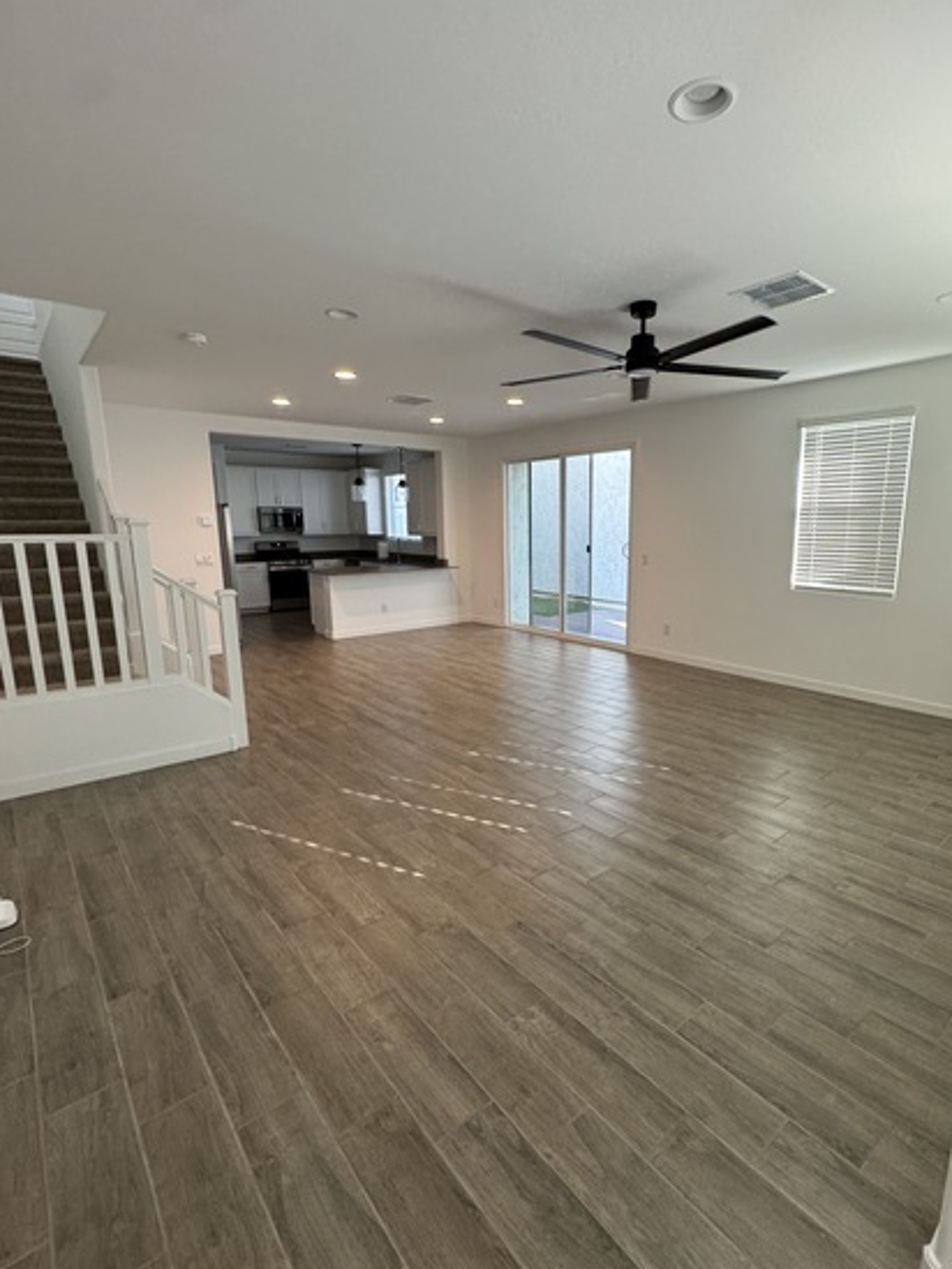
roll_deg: +0.5
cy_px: 639
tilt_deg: -11.8
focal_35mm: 17
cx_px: 536
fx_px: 623
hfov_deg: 74.4
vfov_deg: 91.0
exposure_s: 1/120
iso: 320
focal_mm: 2.22
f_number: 2.2
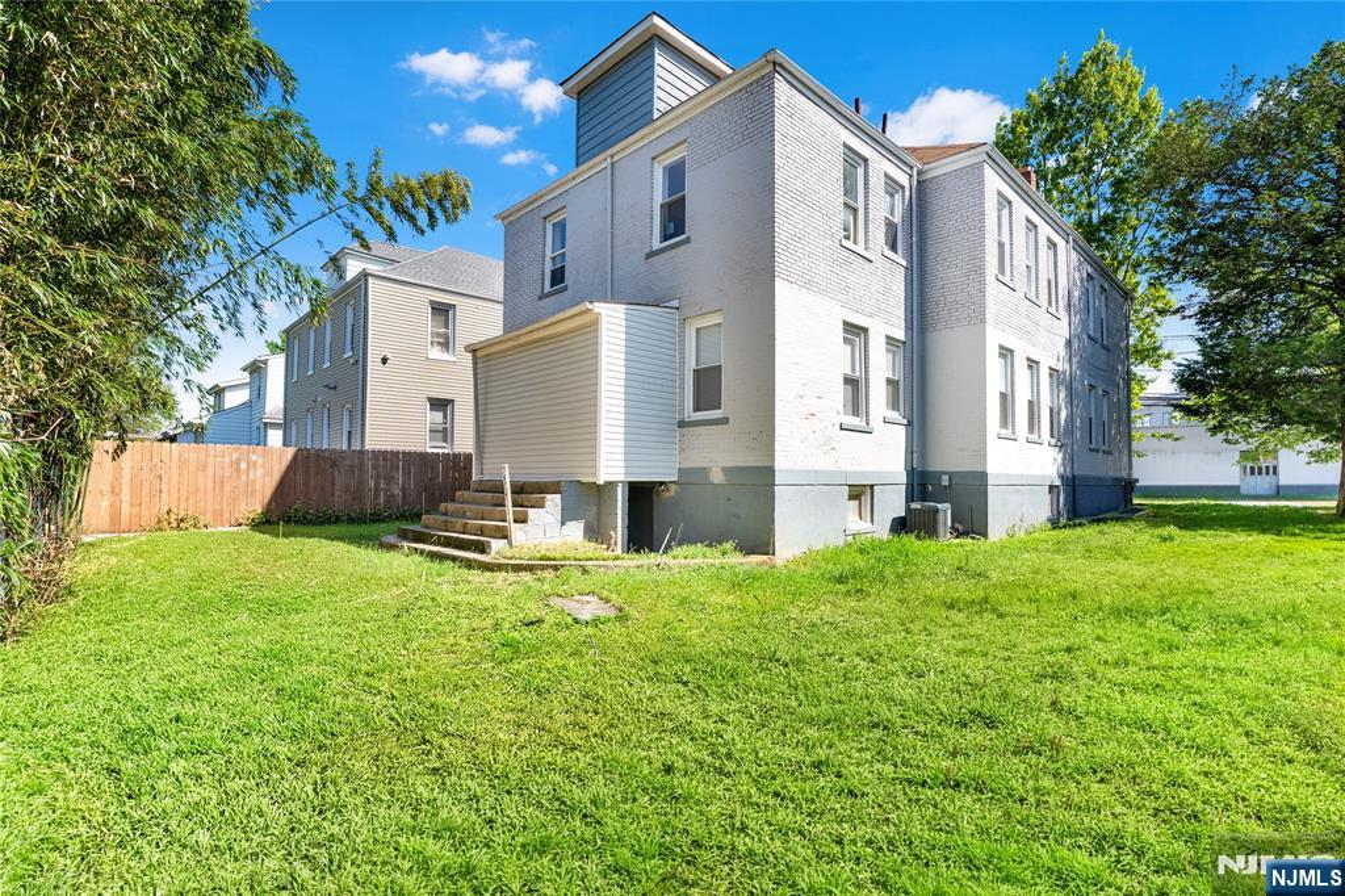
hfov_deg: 96.8
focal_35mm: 16
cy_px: 448
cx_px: 672
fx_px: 598
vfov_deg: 73.7
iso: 100
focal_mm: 16
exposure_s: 1/800
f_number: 4
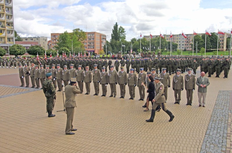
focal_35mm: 30
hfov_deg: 62.1
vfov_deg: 43.3
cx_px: 116
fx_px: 193
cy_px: 76
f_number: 8
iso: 400
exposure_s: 1/750
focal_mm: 20
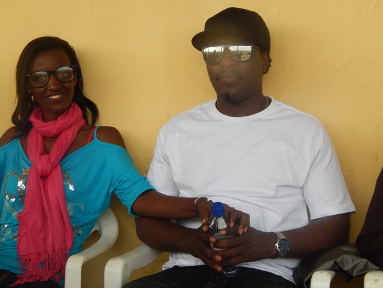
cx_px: 192
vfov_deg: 19.4
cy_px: 144
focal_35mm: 76
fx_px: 841
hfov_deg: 25.7
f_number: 4.2
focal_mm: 13.5
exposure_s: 1/250
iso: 280
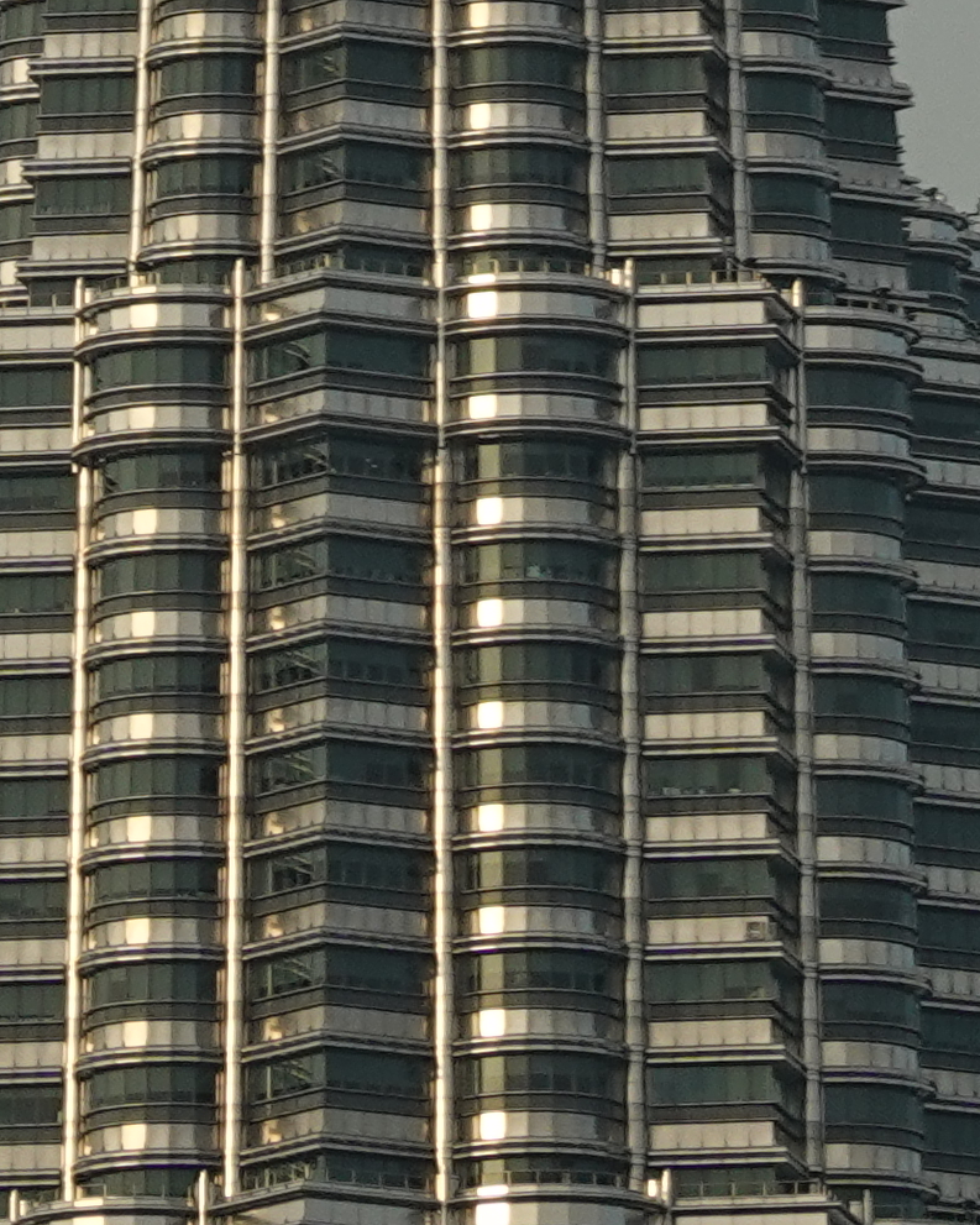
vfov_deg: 1.9
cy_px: -319
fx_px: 37555
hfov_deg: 1.5
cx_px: 494
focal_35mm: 1036
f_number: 6.3
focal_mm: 72
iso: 160
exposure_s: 1/125
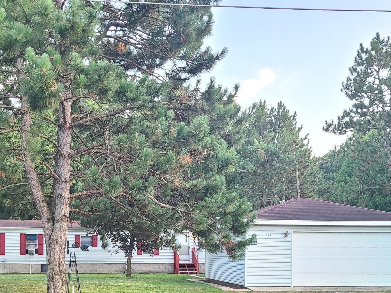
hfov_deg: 41.9
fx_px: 508
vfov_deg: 31.0
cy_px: 252
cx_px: 155
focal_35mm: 45
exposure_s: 1/60
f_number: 1.8
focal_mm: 5.4
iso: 200
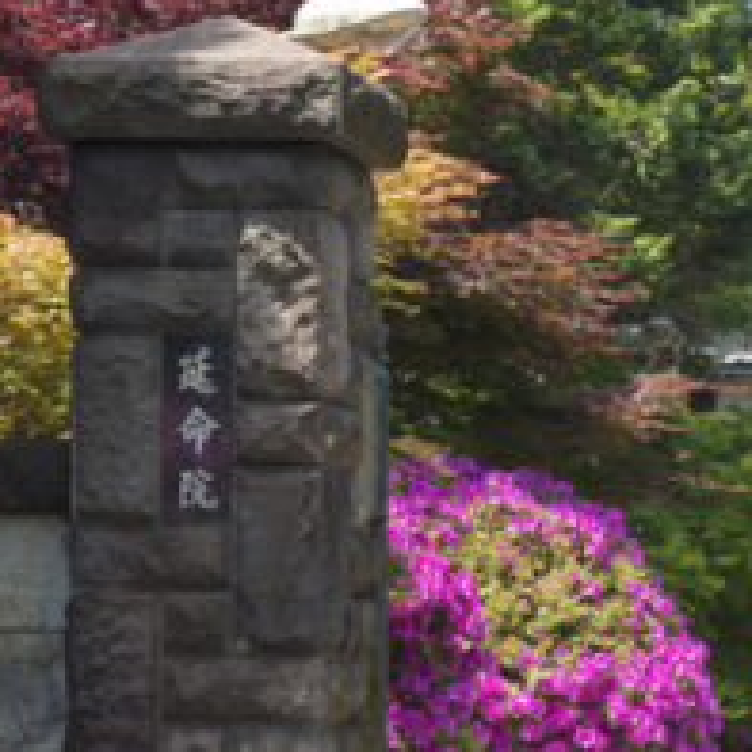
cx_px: 1046
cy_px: 450
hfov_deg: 10.1
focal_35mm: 168
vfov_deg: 10.4
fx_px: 4129
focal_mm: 65
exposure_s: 1/250
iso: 100
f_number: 7.1
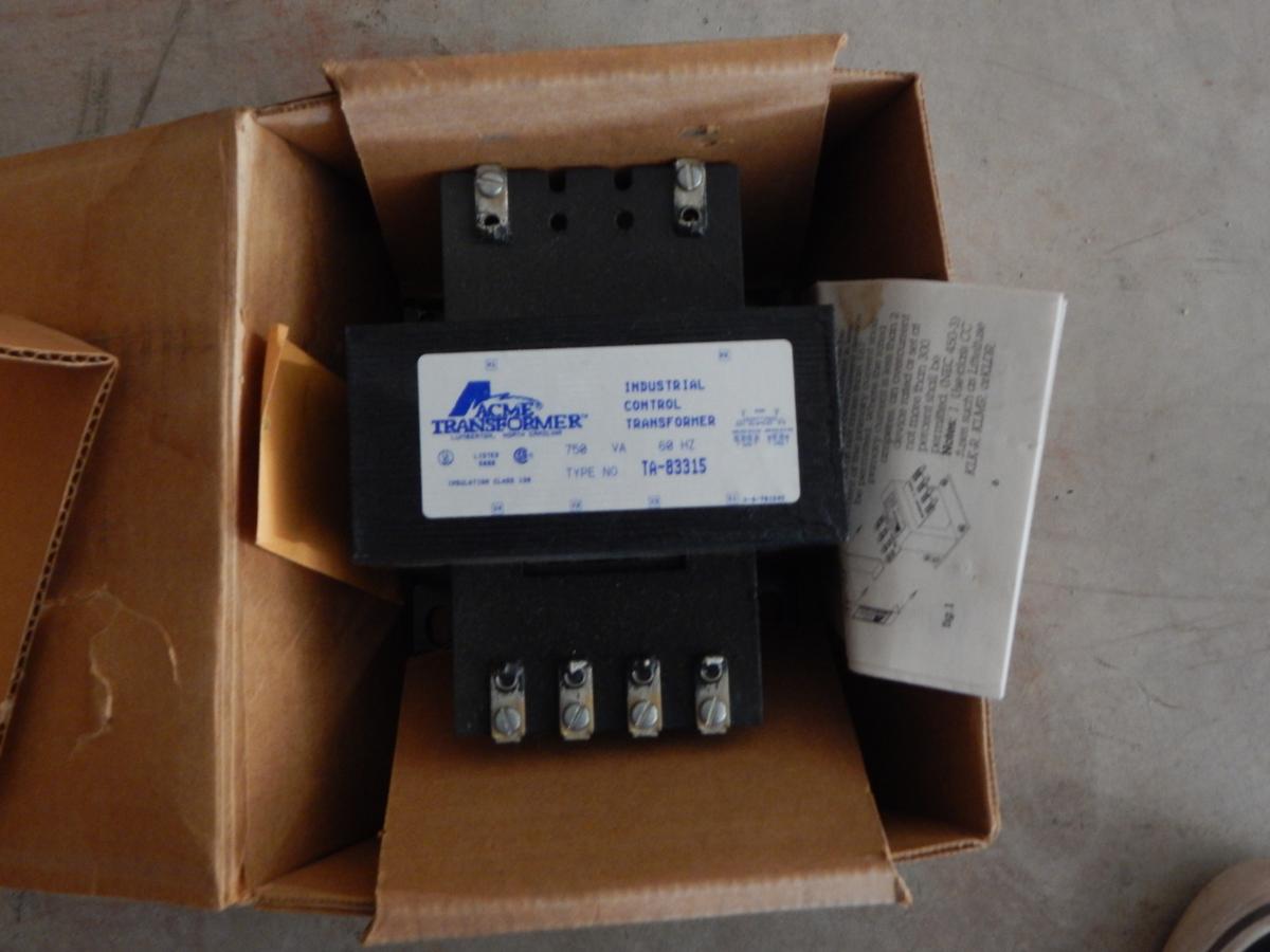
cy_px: 476
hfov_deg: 43.9
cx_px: 635
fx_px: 1578
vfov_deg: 33.6
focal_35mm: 43
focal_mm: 7.7
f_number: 3.6
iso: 400
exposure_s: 1/15
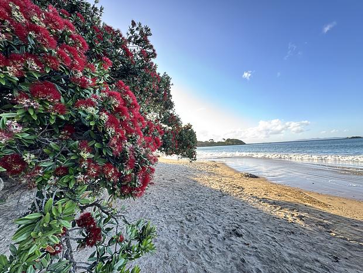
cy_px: 136
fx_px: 147
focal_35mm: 14
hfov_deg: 102.0
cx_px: 182
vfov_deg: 85.8
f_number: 2.2
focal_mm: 2.22
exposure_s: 1/99
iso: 50
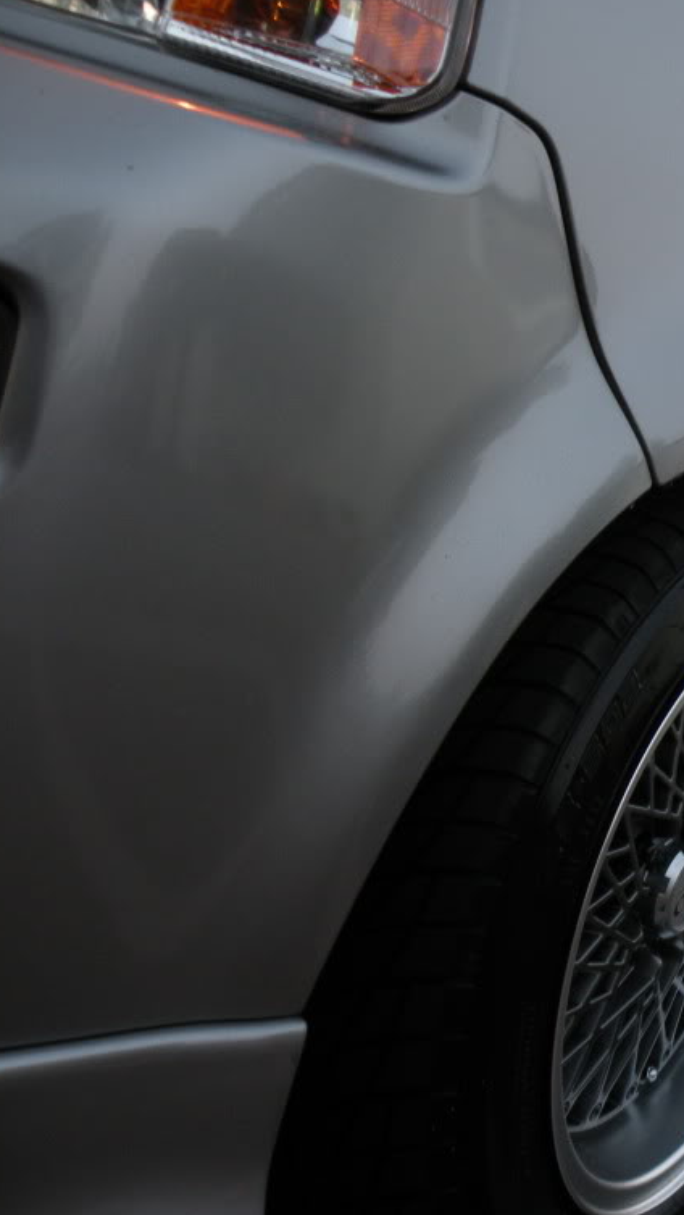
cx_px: 753
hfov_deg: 27.2
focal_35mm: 40
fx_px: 1289
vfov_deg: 50.5
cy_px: 602
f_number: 2.8
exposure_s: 1/15
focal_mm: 4.7
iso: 100
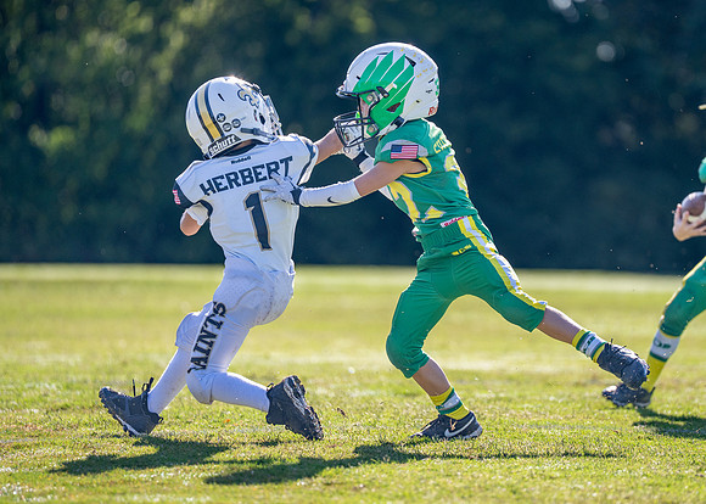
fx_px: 5089
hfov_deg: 7.9
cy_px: 211
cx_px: 457
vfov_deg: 5.7
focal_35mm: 254
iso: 250
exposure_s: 1/2500
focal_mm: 200
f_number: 2.8
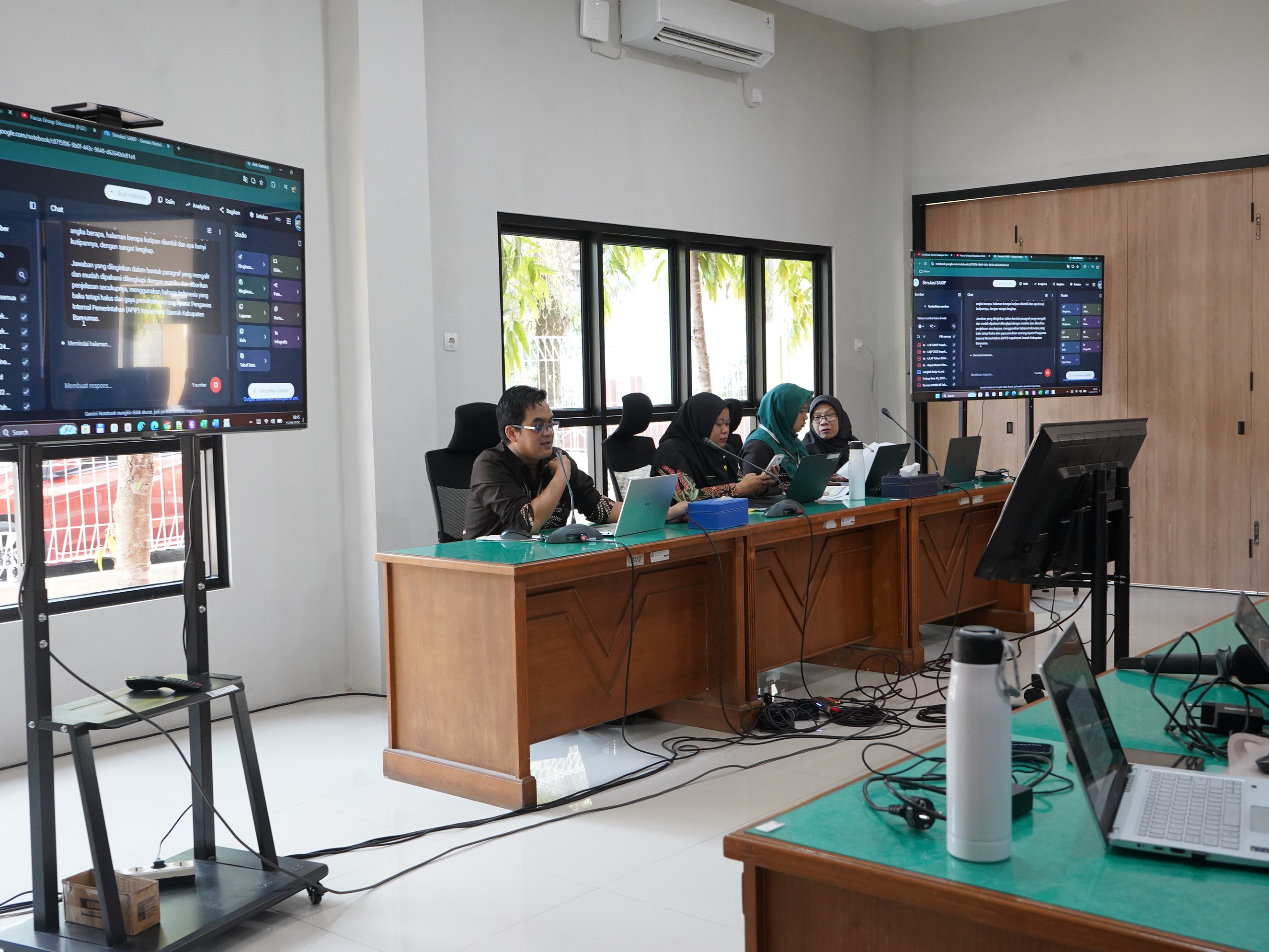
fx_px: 1320
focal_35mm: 36
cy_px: 475
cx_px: 559
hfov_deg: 51.2
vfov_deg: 39.7
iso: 5000
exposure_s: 1/80
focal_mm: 33
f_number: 8
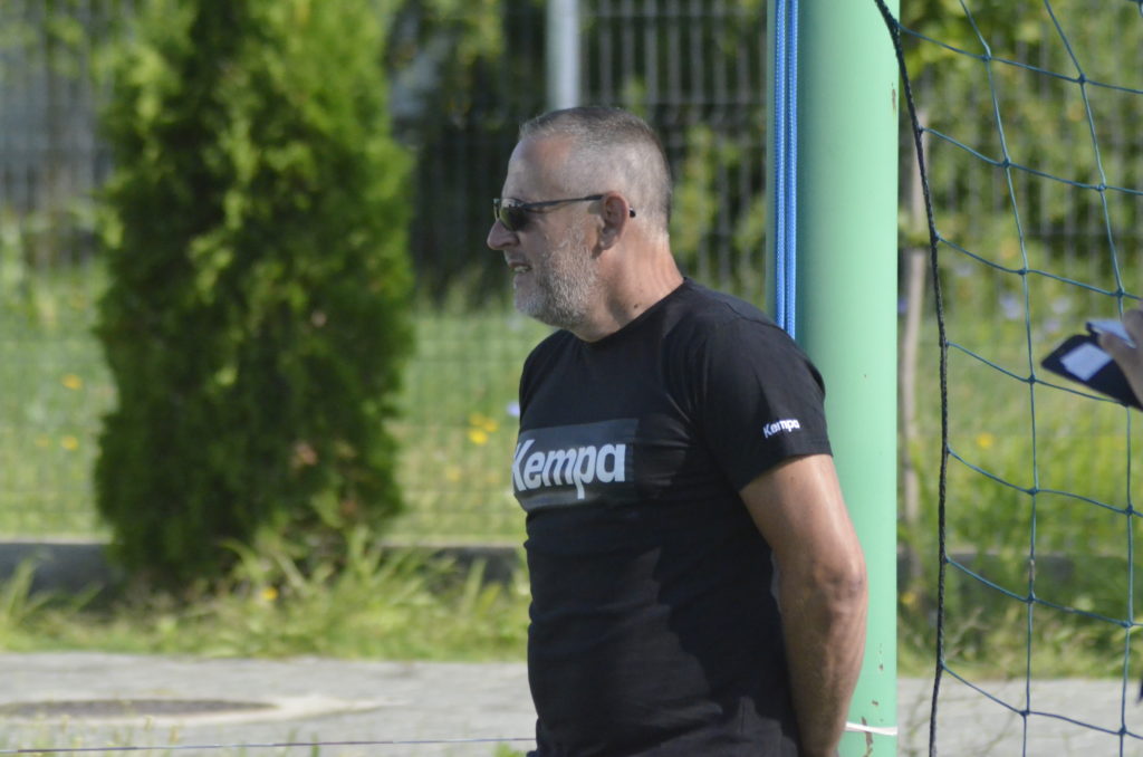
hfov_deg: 4.6
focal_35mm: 450
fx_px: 14256
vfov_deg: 3.0
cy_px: 378
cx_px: 572
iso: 4000
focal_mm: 300
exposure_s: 1/4000
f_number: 9
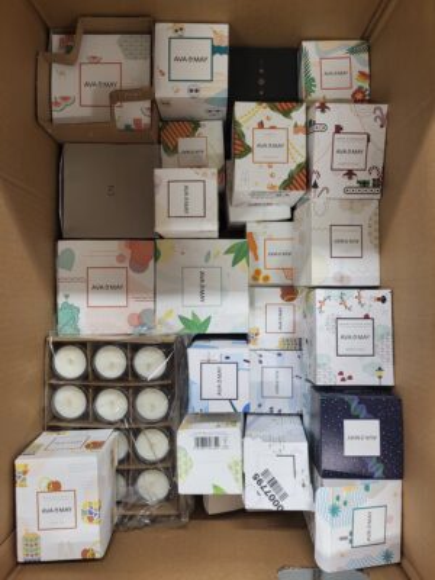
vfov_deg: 67.3
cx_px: 218
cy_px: 290
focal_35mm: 26
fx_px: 436
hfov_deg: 53.1
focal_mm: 5.4
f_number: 1.8
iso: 200
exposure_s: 1/50
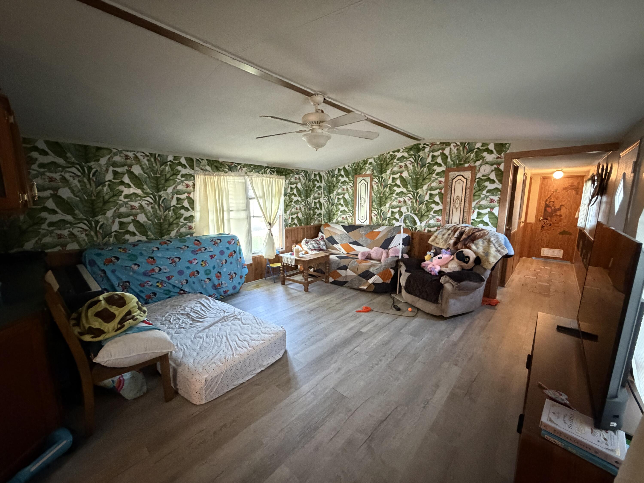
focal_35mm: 14
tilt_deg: -8.6
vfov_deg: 85.7
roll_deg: -0.2
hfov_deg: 102.1
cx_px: 322
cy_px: 242
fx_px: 260
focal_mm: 2.22
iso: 1000
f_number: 2.2
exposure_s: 1/40
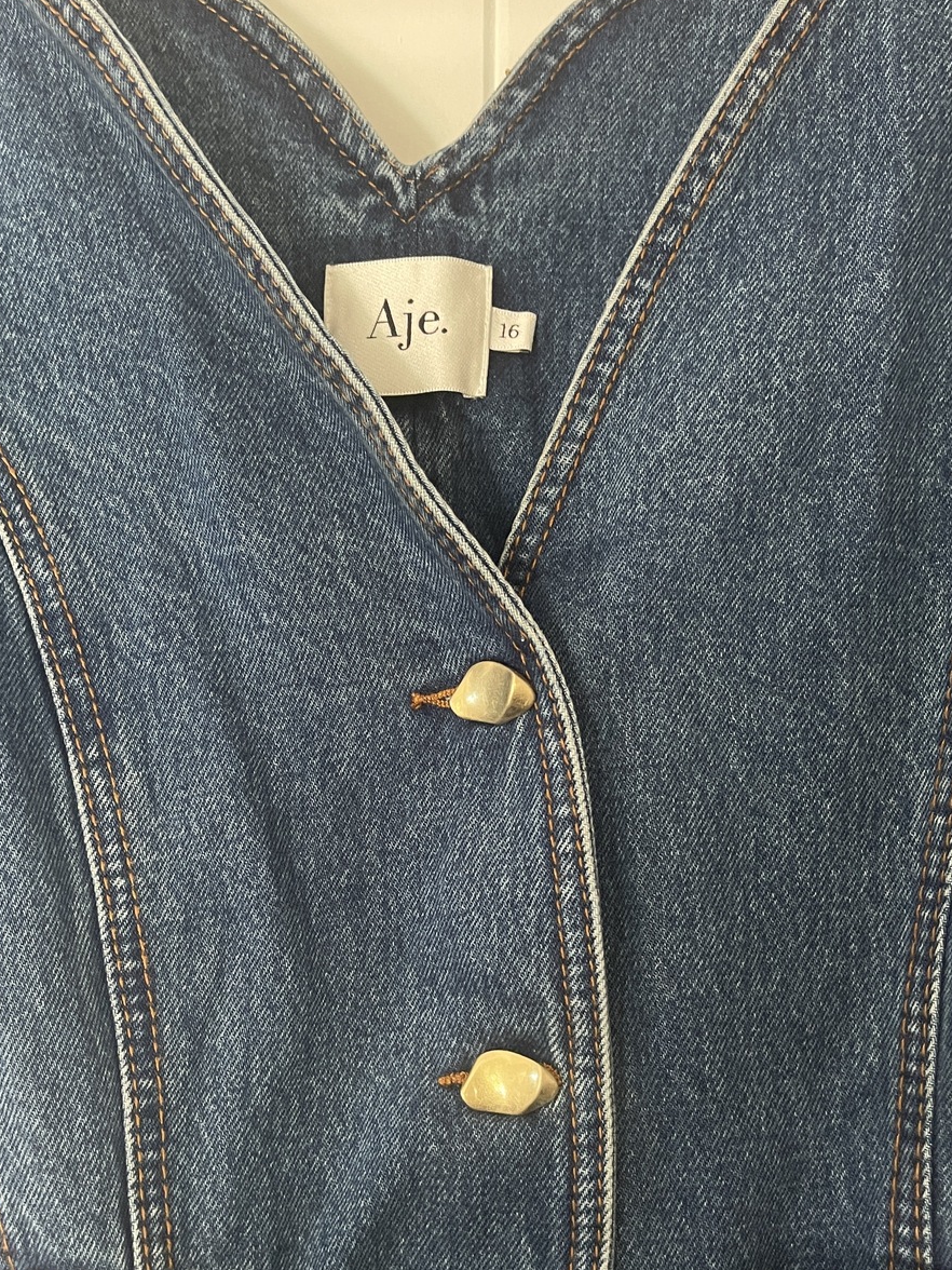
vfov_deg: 53.3
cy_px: 800
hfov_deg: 41.7
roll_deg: -0.1
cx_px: 426
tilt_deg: -1.4
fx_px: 1247
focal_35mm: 34
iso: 400
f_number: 1.6
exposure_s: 1/60
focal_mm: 5.1
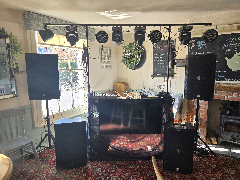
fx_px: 159
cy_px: 90
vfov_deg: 58.9
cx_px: 120
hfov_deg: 73.9
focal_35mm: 23
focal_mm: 5.4
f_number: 1.8
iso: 80
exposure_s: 1/180
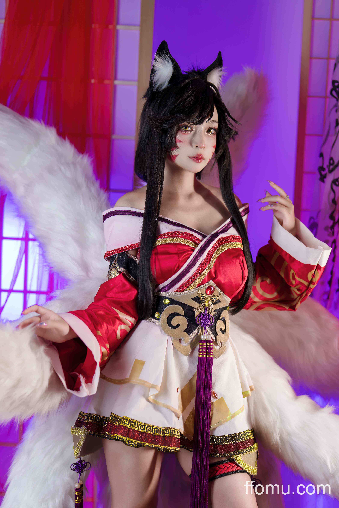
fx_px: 706
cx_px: 170
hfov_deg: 27.0
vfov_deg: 39.6
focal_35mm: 50
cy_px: 254
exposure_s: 1/250
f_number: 1.6
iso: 100
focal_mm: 50
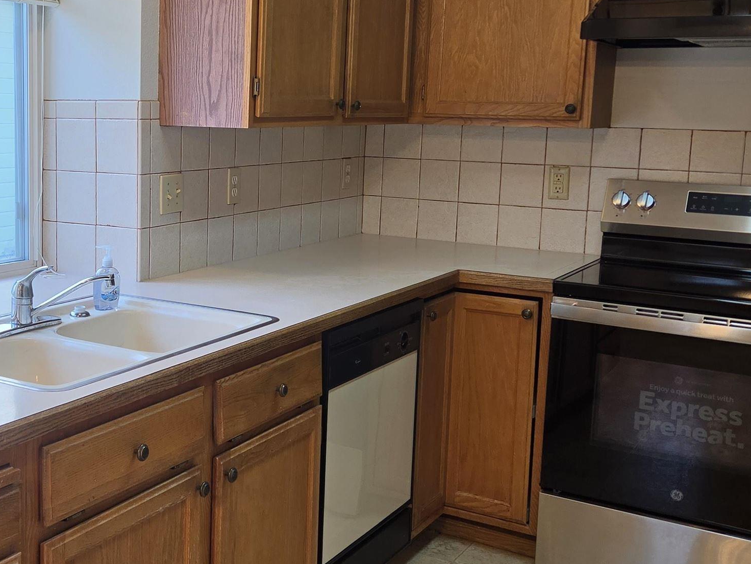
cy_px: 250
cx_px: 190
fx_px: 1041
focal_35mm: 48
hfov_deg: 38.7
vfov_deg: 30.2
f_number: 1.8
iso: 80
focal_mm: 5.4
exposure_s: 1/120
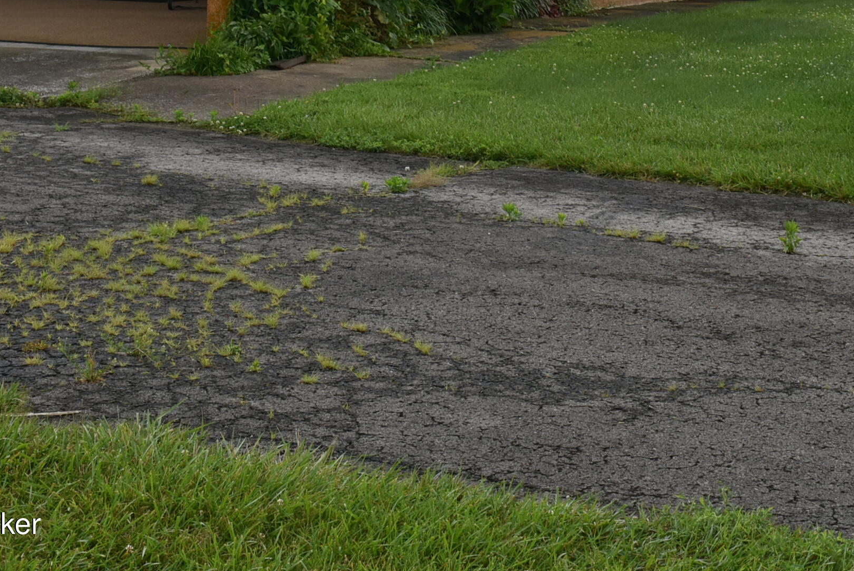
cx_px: 553
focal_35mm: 89
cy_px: 43
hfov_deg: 22.8
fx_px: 2113
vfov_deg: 15.2
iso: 250
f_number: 8
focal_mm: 32
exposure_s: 1/250
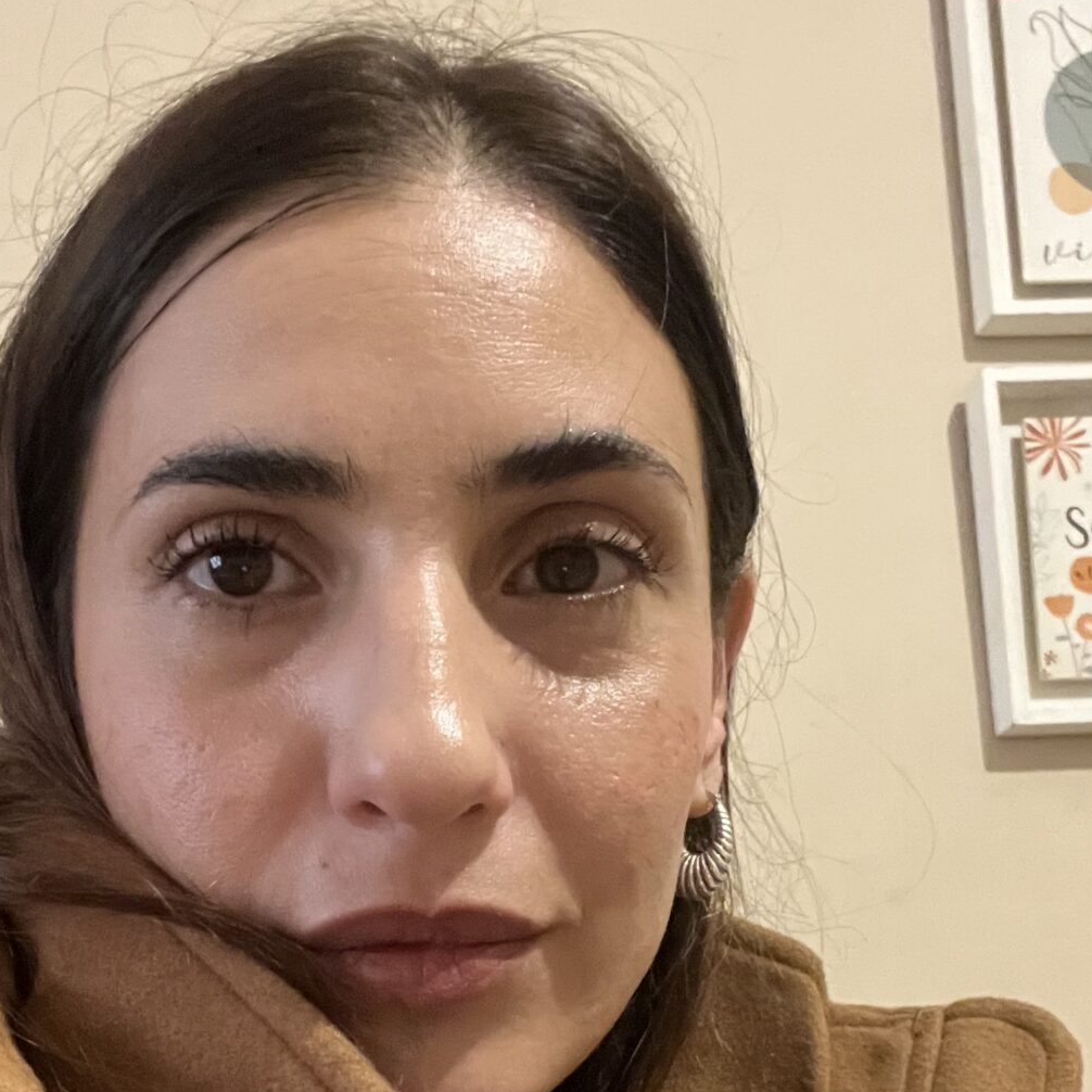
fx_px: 1927
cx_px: 427
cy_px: 958
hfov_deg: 31.5
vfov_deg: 30.4
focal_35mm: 54
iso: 800
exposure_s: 1/15
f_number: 2.2
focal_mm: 2.71
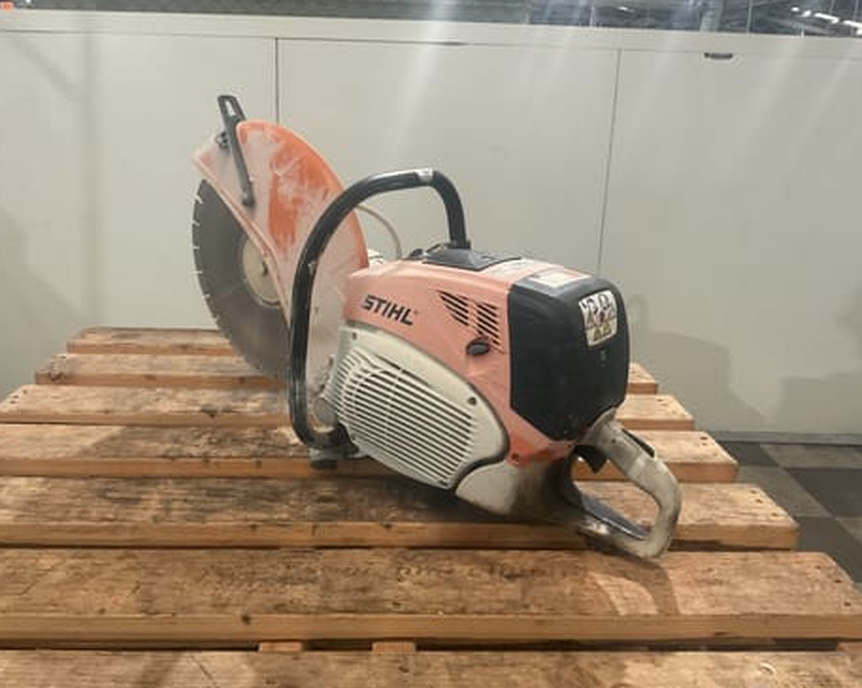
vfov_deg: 47.1
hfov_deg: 57.2
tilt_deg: -18.1
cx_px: 402
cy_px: 346
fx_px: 790
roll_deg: -2.6
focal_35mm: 31
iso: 250
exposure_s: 1/40
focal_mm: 3
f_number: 1.8
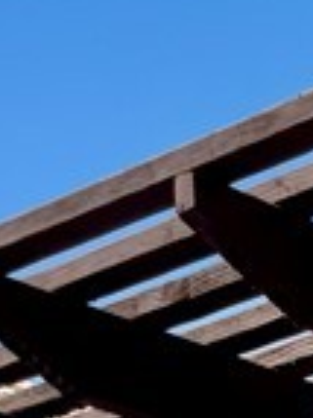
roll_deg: +3.1
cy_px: 1266
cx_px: 1071
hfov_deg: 7.2
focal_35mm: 172
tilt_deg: -4.1
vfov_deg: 9.2
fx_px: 2077
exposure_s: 1/4950
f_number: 1.78
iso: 80
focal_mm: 6.76
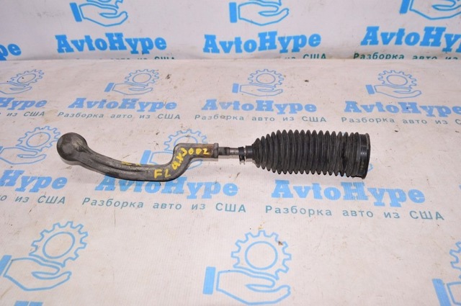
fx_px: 345
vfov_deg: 47.8
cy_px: 153
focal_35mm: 27
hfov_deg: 67.4
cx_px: 230
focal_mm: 18
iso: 1600
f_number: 8
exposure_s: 1/200
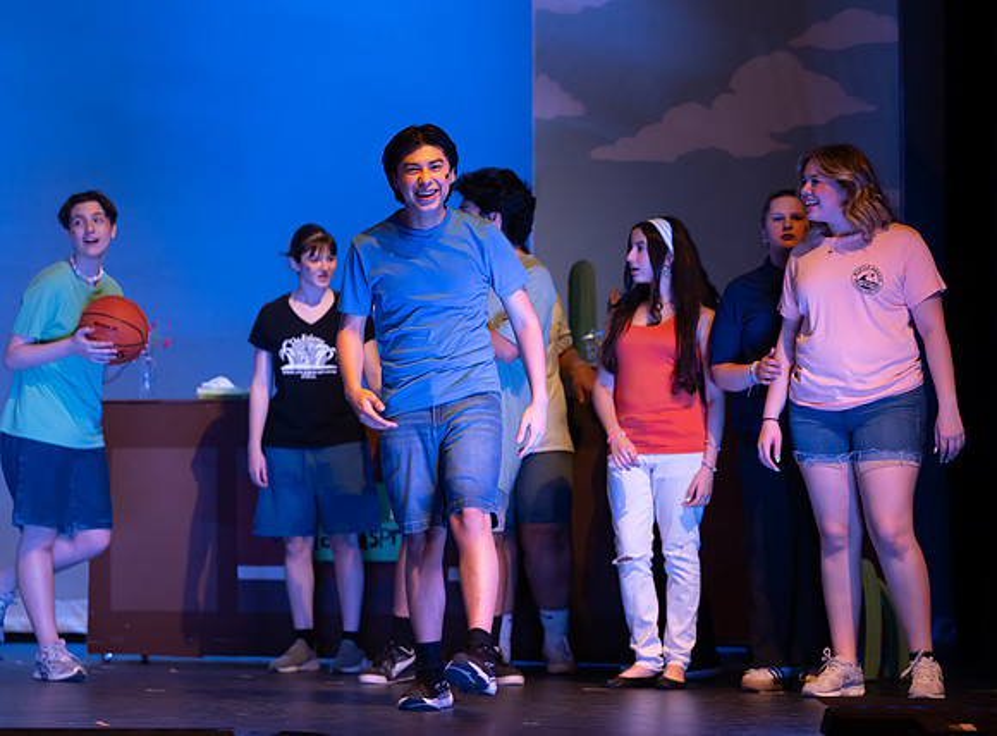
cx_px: 524
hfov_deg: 17.9
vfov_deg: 13.3
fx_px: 3157
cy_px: 362
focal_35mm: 110
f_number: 2.8
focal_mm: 97
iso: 1600
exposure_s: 1/250
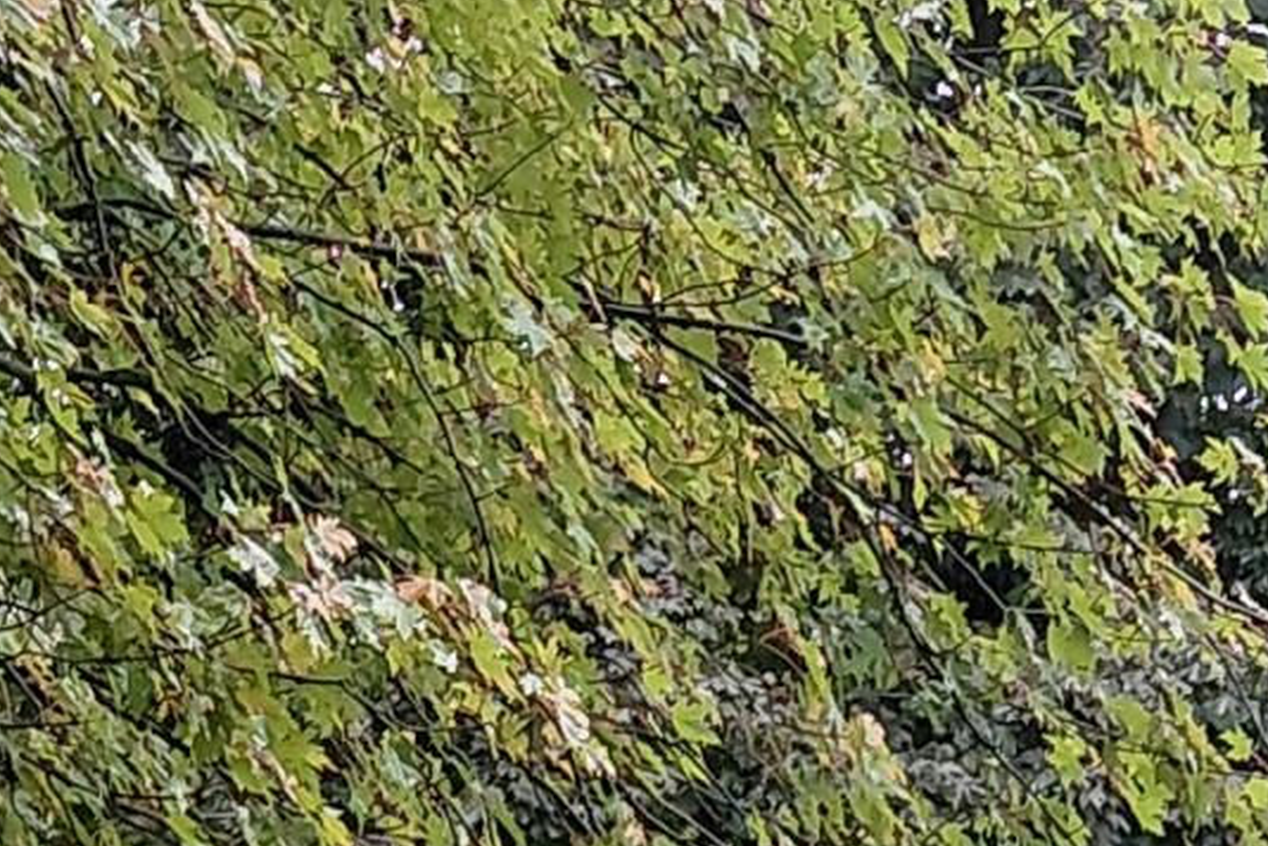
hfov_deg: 14.0
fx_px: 5142
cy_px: 2350
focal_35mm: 146
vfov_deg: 8.3
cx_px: 1016
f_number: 1.8
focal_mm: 4.69
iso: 50
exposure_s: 1/125
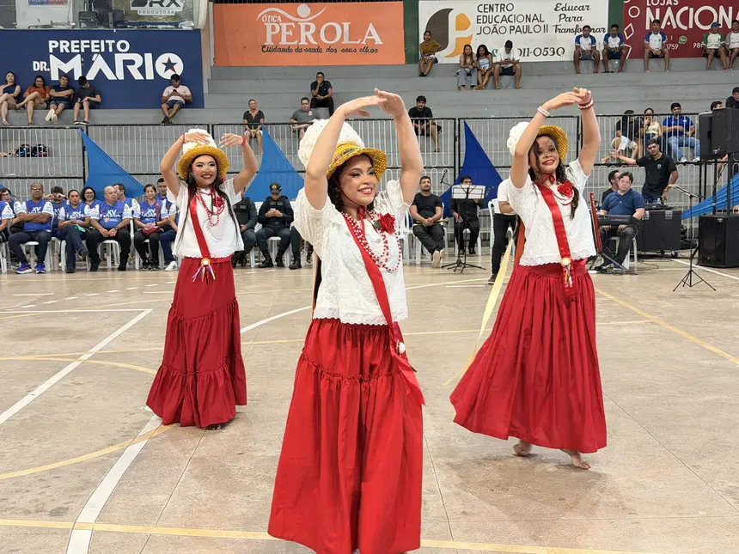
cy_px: 277
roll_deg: +1.0
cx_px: 370
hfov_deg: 39.7
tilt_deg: -7.4
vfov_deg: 30.3
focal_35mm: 48
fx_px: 1025
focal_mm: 6.76
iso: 250
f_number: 1.78
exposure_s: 1/60
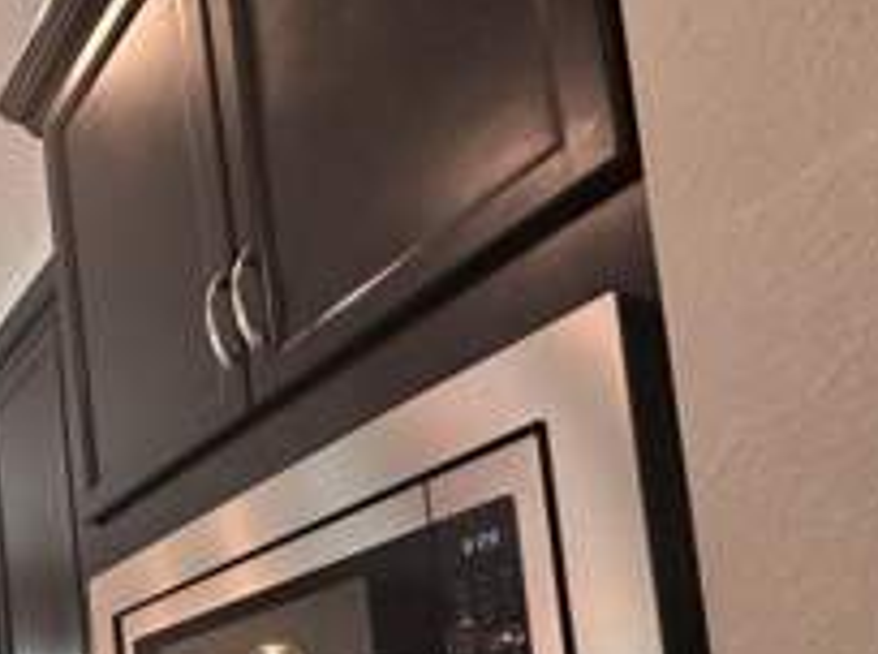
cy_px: 764
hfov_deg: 42.9
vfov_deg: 35.0
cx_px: -95
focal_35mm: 33
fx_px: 835
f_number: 2.2
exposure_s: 1/120
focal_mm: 2.22
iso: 200
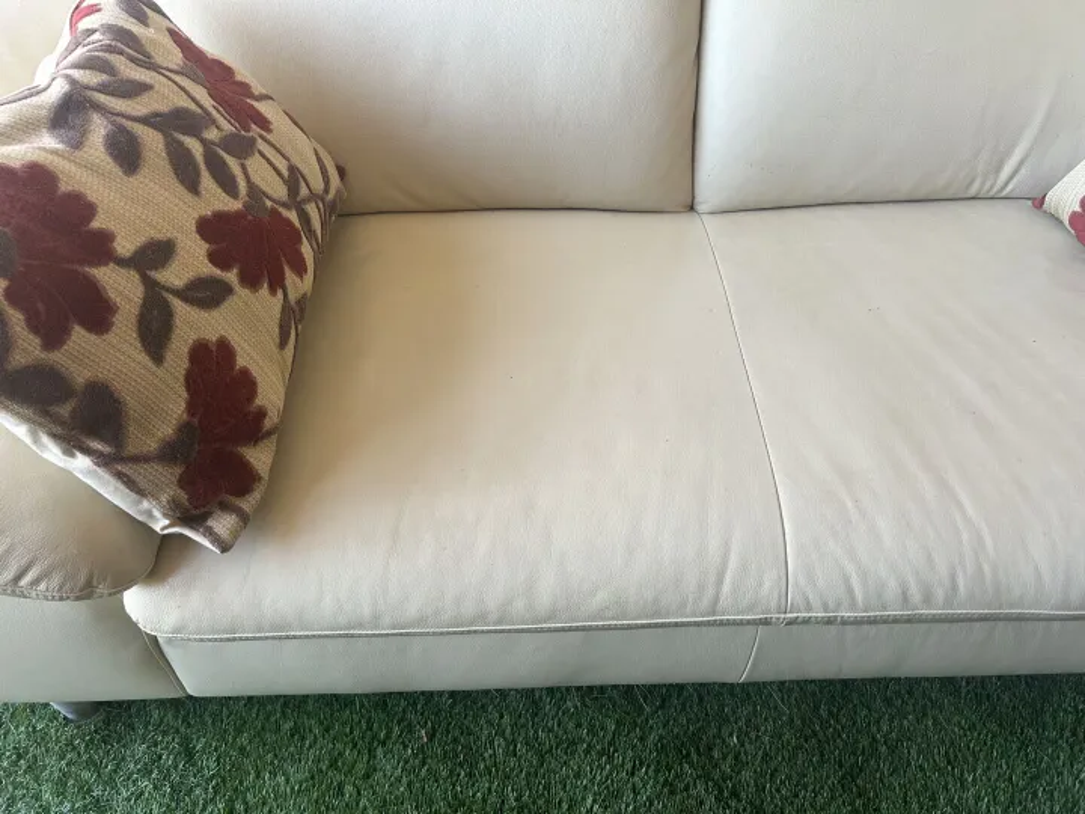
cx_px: 542
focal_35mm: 26
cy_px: 407
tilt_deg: -45.5
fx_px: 815
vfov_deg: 53.1
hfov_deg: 67.3
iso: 100
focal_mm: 5.7
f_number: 1.5
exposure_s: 1/121
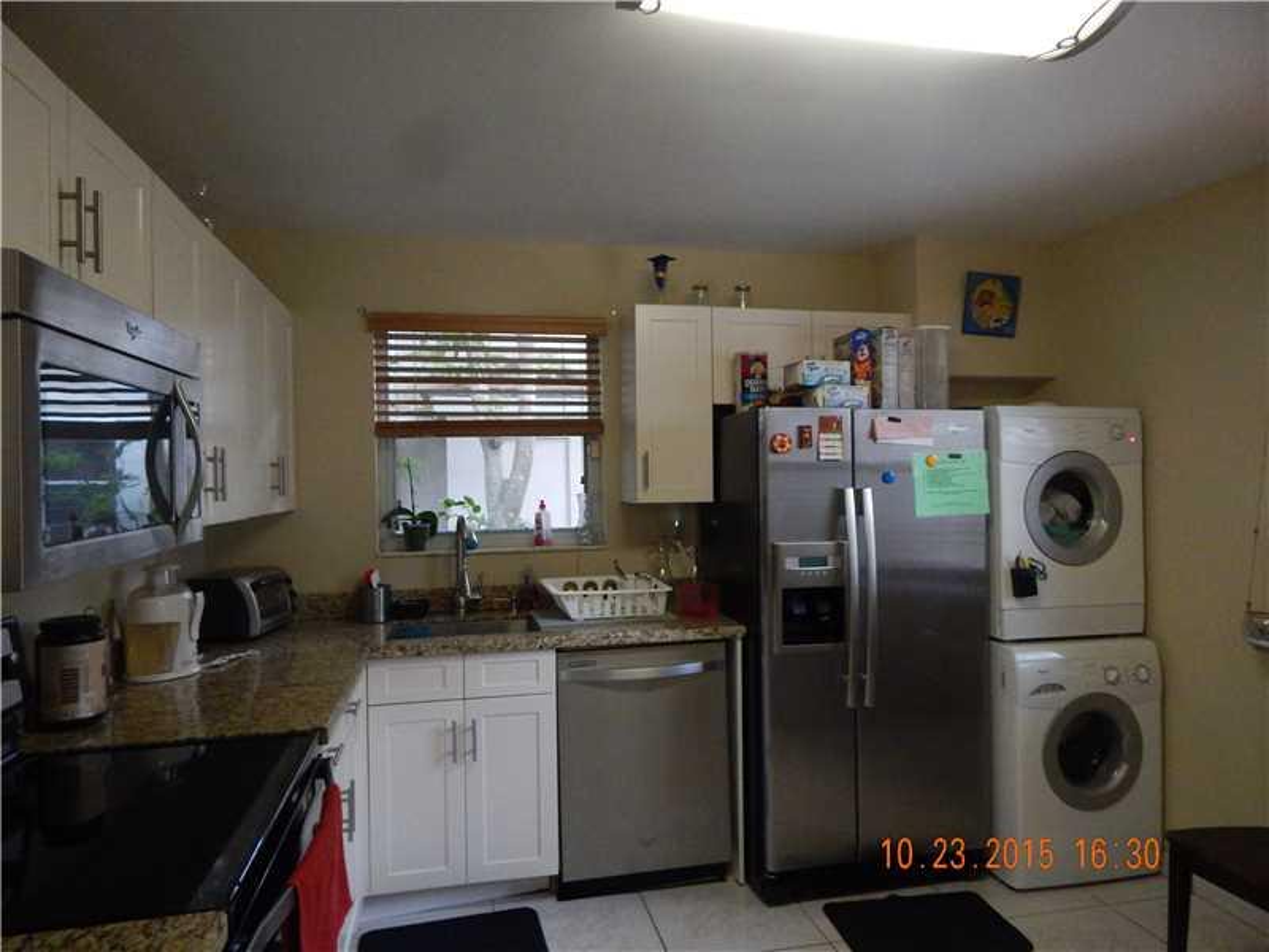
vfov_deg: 61.1
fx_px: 807
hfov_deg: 76.4
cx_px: 634
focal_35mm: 22
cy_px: 476
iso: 200
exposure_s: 1/30
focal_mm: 4
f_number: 3
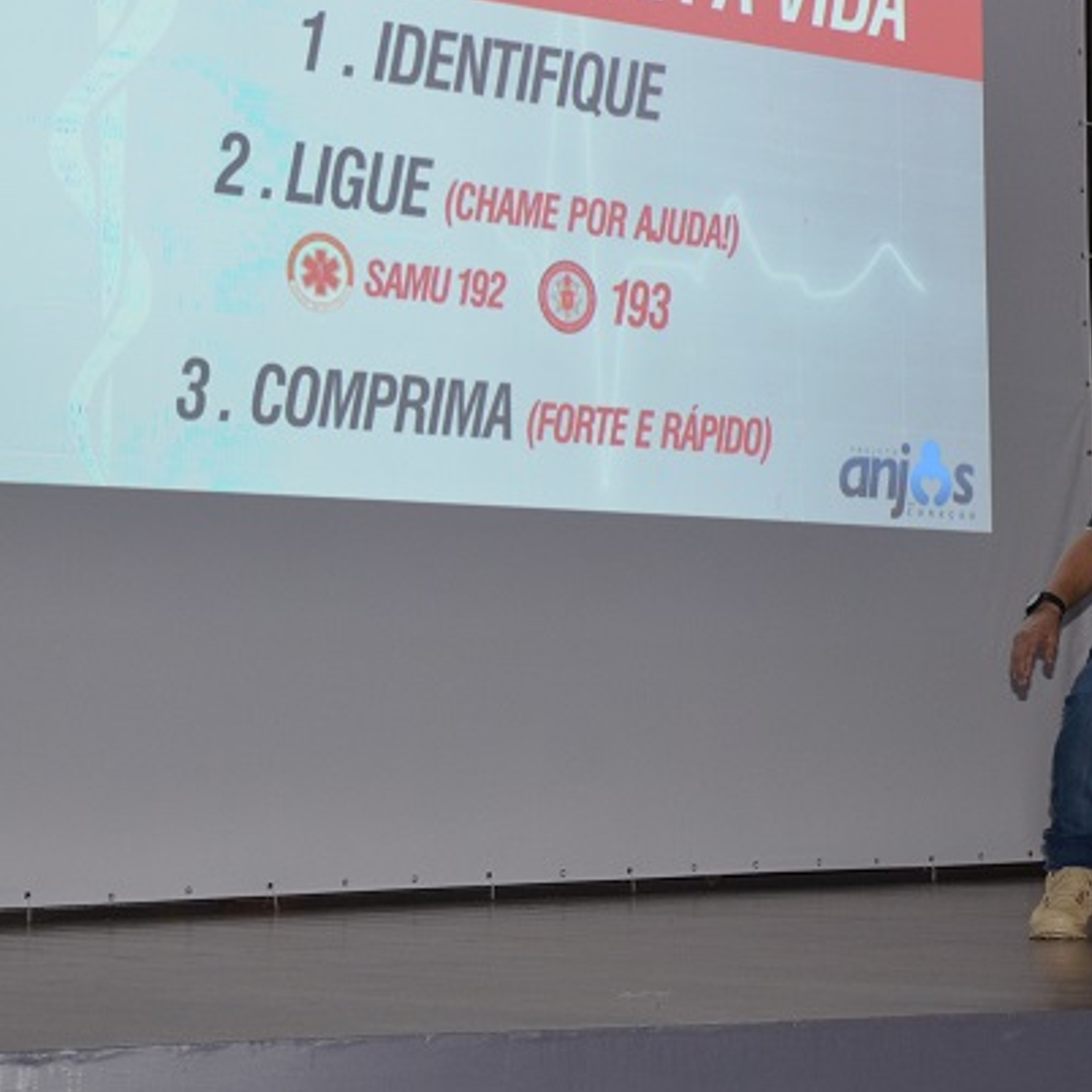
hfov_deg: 20.2
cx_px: 644
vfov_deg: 20.1
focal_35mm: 86
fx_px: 3069
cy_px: 388
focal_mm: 30
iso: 800
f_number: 4.2
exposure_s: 1/60
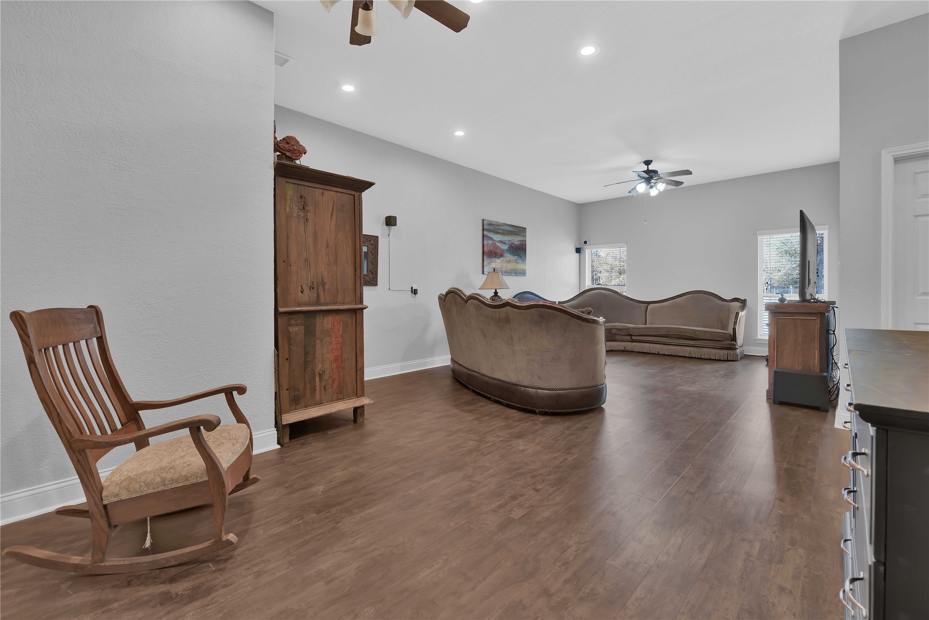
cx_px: 464
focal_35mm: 15
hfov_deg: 100.4
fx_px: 387
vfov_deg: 77.3
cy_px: 310
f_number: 8
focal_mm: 15
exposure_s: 1/4
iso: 100
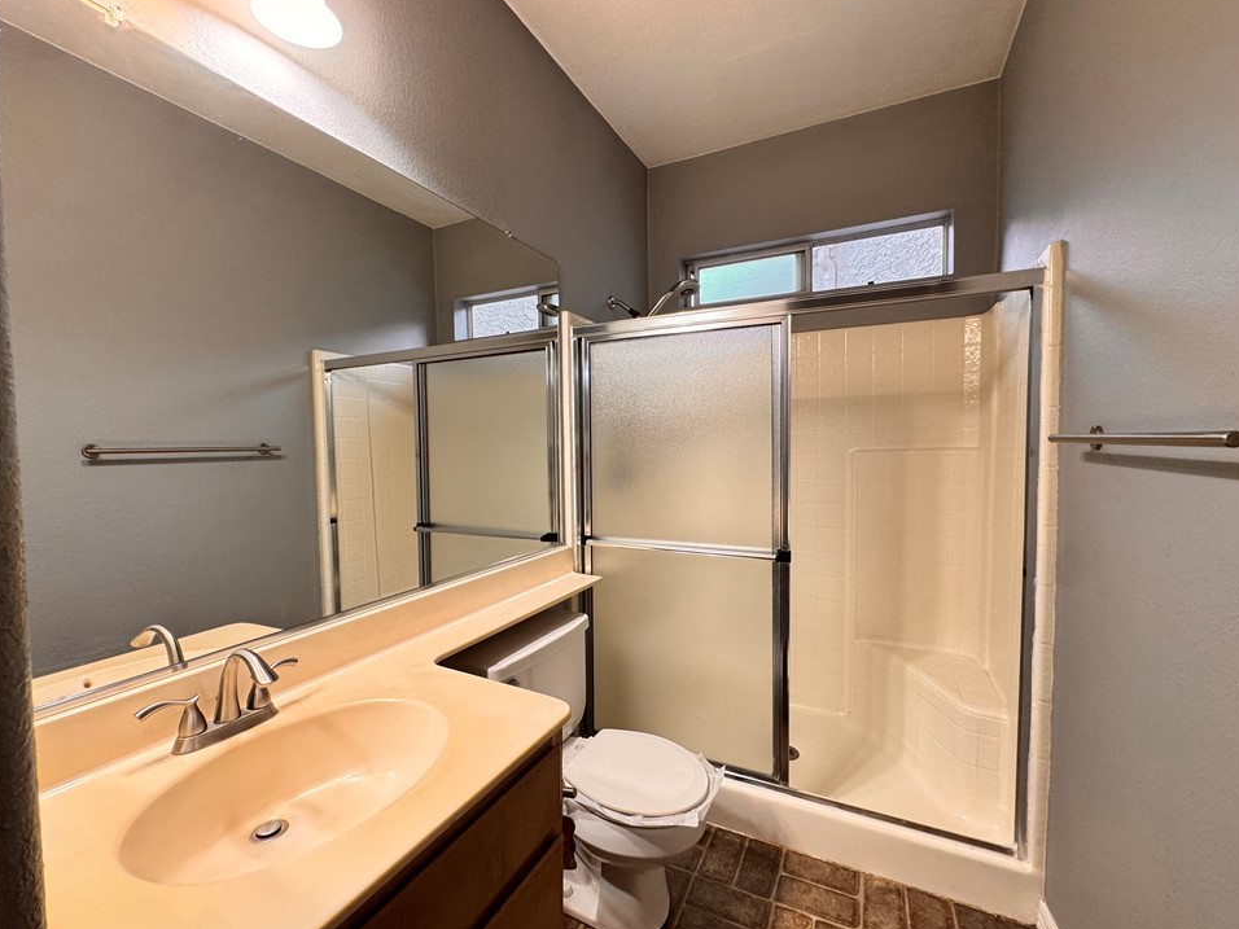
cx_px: 613
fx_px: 537
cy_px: 468
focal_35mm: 15
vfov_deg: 81.7
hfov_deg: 98.2
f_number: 2.2
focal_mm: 2.22
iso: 200
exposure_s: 1/60
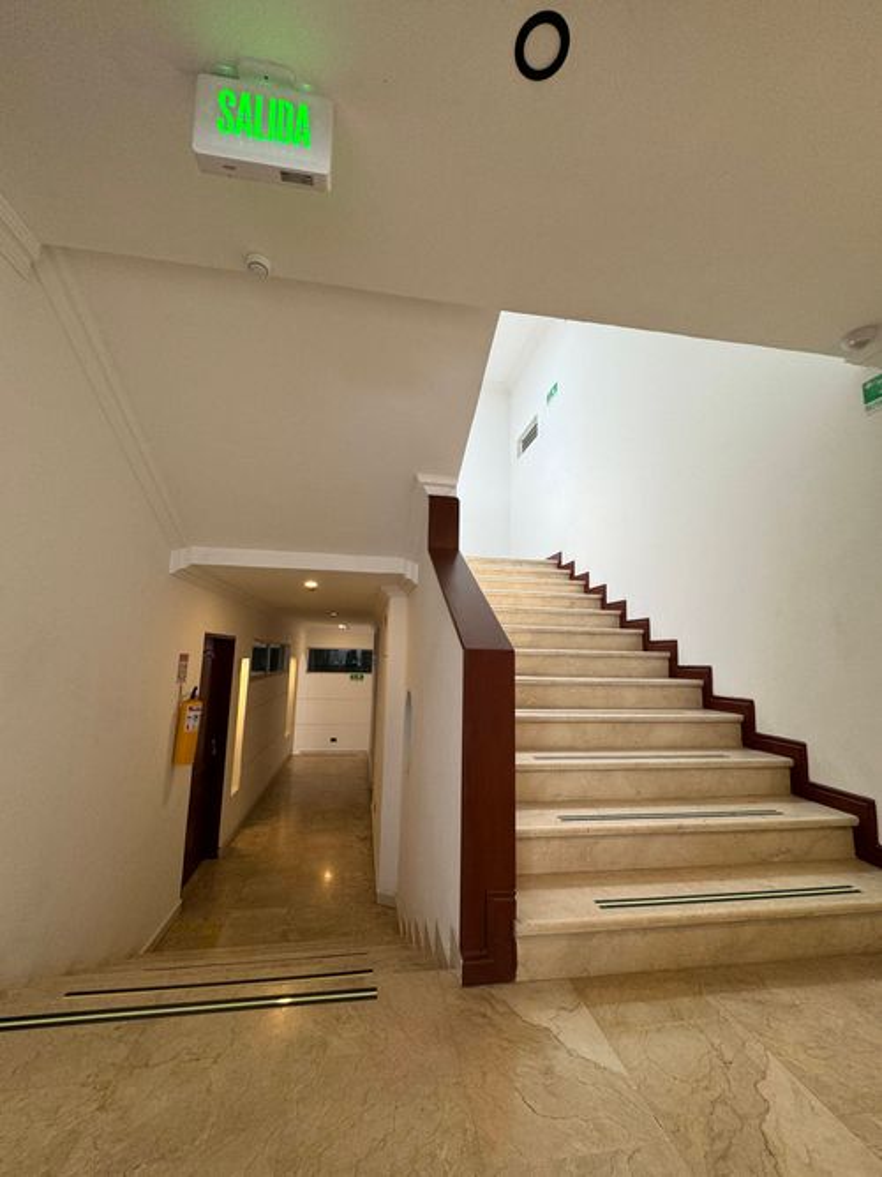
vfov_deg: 102.1
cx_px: 441
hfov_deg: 85.7
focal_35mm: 14
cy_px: 588
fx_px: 476
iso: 125
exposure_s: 1/99
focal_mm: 2.22
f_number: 2.2
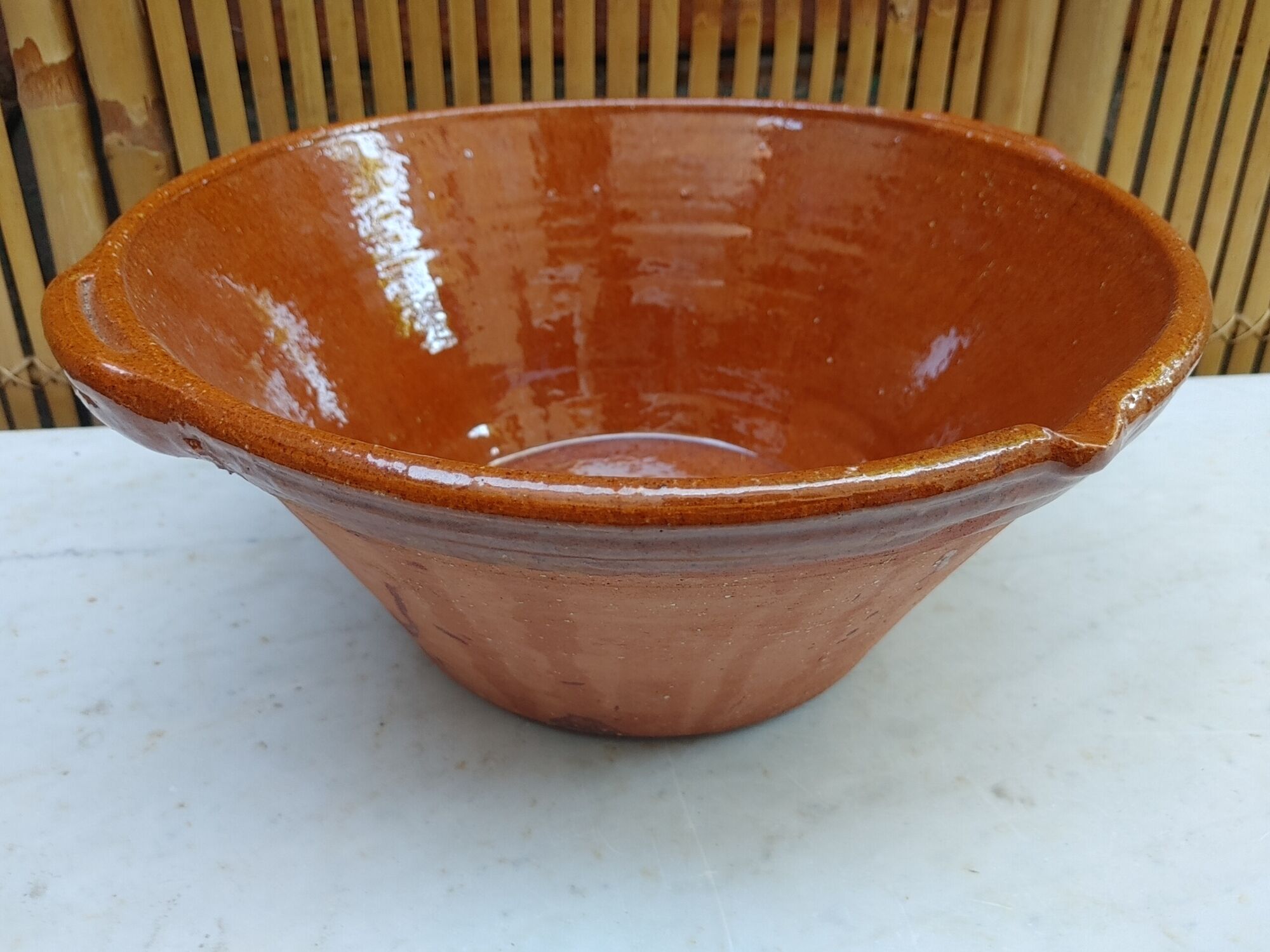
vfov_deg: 53.1
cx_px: 635
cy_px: 476
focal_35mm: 26
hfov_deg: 67.3
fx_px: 954
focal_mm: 4.81
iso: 150
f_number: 1.8
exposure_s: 1/100
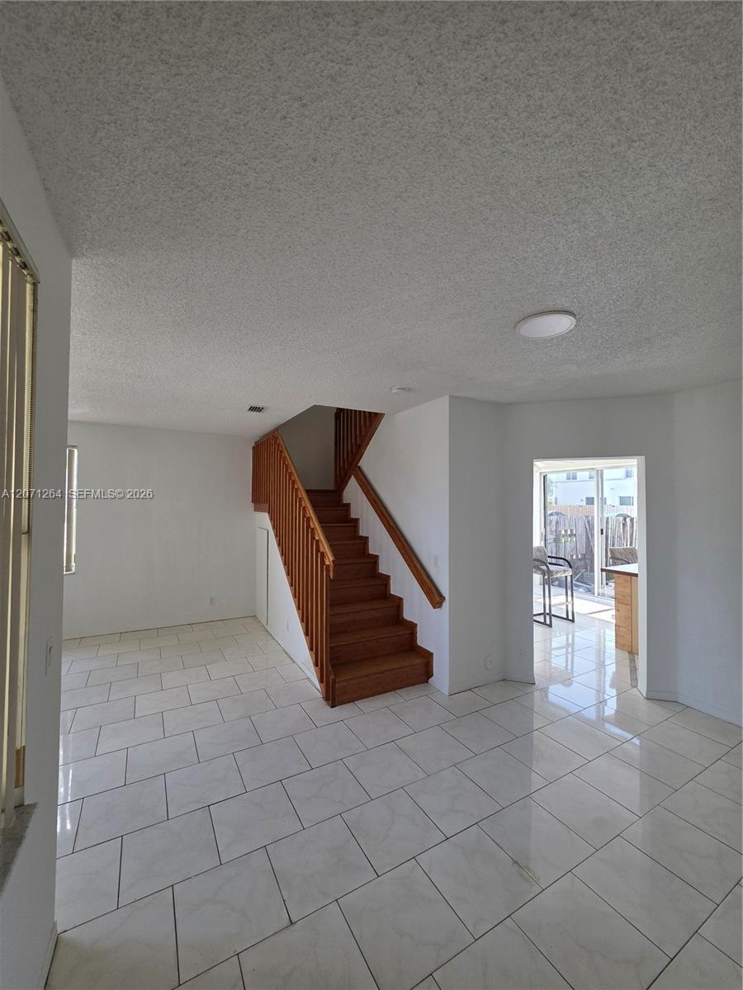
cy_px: 495
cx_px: 372
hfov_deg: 89.9
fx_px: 372
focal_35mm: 13
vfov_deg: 106.2
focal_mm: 2.2
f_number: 1.9
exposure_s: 1/120
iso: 80
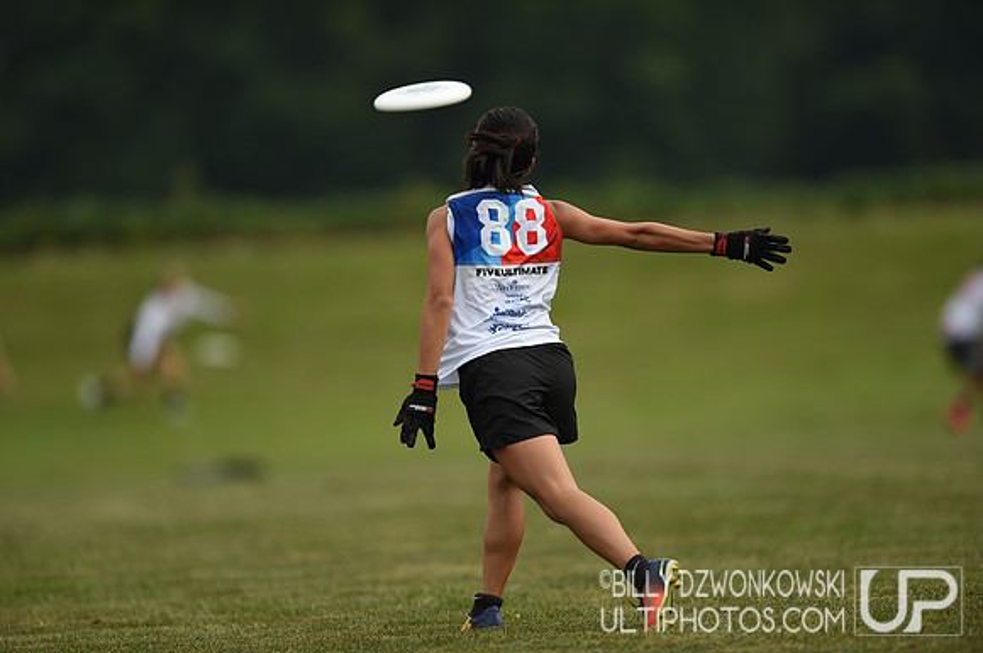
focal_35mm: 400
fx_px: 10907
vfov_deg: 3.4
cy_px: 326
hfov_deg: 5.2
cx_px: 492
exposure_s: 1/4000
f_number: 2.8
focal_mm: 400
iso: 320
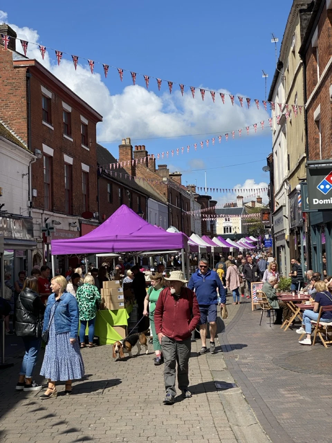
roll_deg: +1.2
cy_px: 222
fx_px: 665
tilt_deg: +4.2
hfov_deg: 28.0
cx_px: 166
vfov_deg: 36.8
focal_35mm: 52
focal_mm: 6
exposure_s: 1/1370
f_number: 2
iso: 20
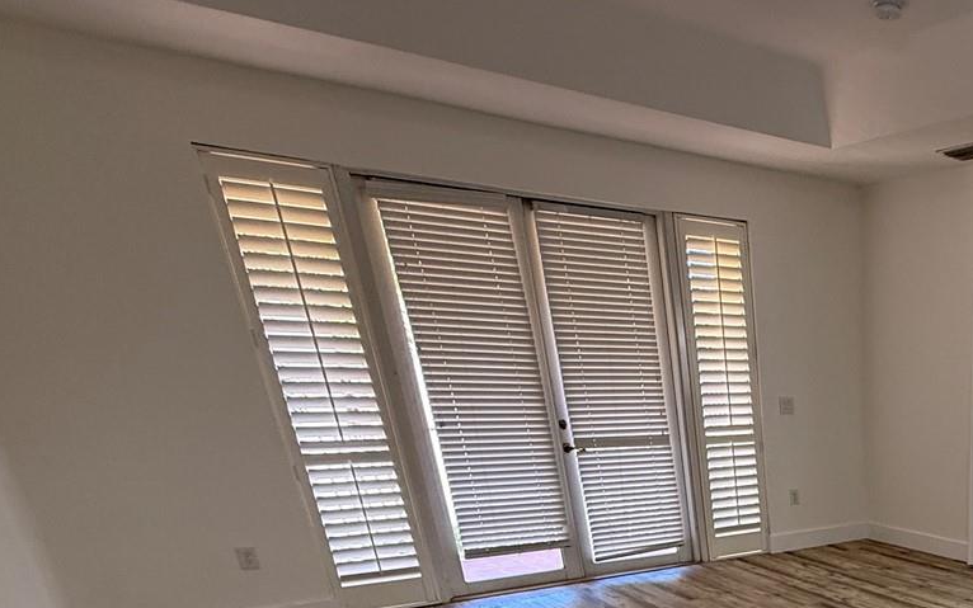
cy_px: 740
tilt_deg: -24.3
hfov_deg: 50.7
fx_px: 822
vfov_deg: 32.9
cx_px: 950
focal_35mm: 31
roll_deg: -1.0
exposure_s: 1/120
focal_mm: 2.22
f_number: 2.2
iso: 160
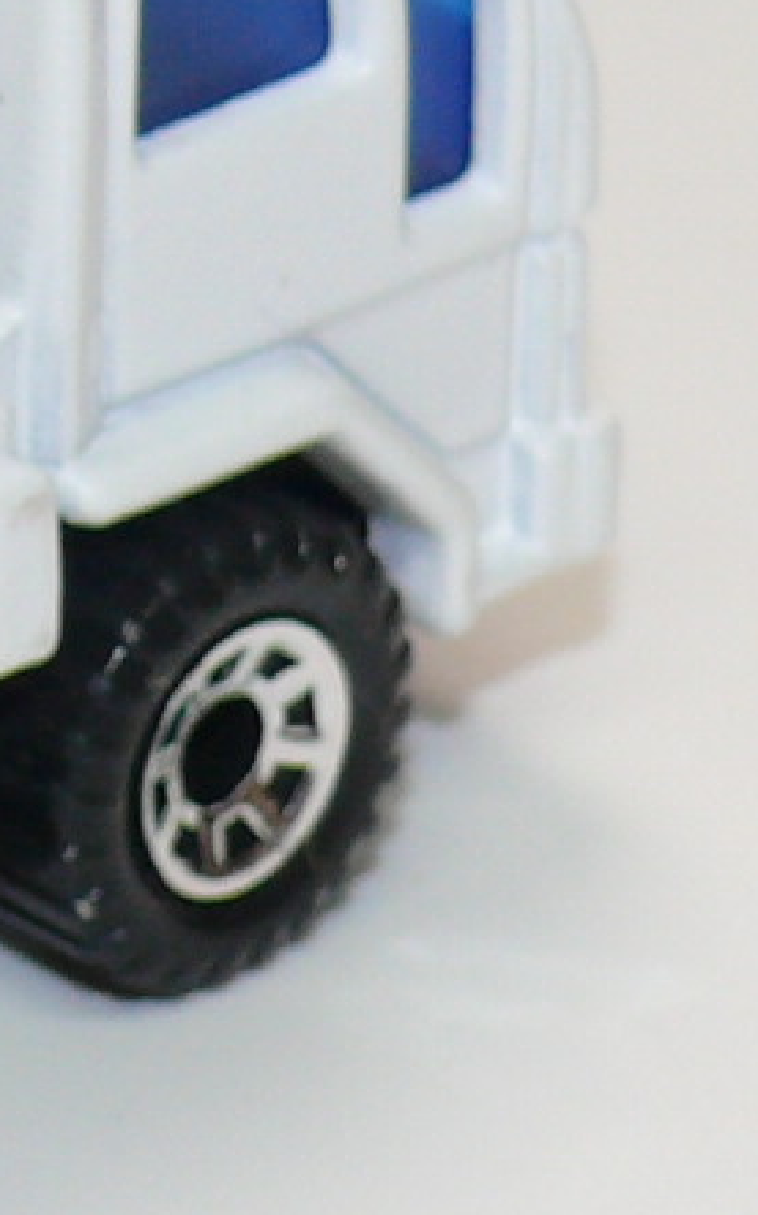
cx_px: -991
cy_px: 279
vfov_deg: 6.1
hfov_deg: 3.8
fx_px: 11385
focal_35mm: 344
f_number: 4
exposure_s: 1/30
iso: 100
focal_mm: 12.6
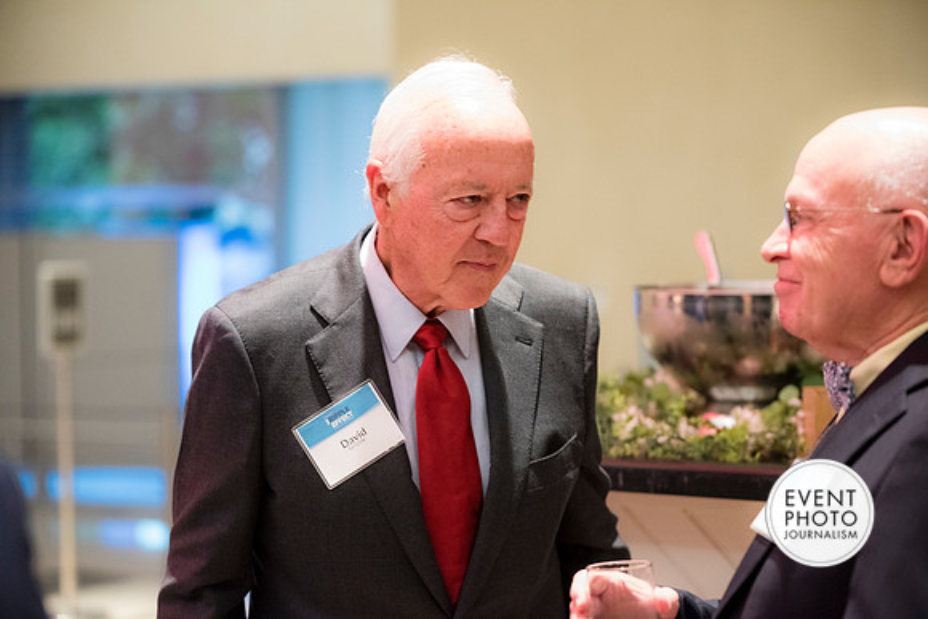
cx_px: 464
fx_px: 2630
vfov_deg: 13.4
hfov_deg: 20.0
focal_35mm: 102
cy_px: 310
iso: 6400
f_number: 2.8
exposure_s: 1/125
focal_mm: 102
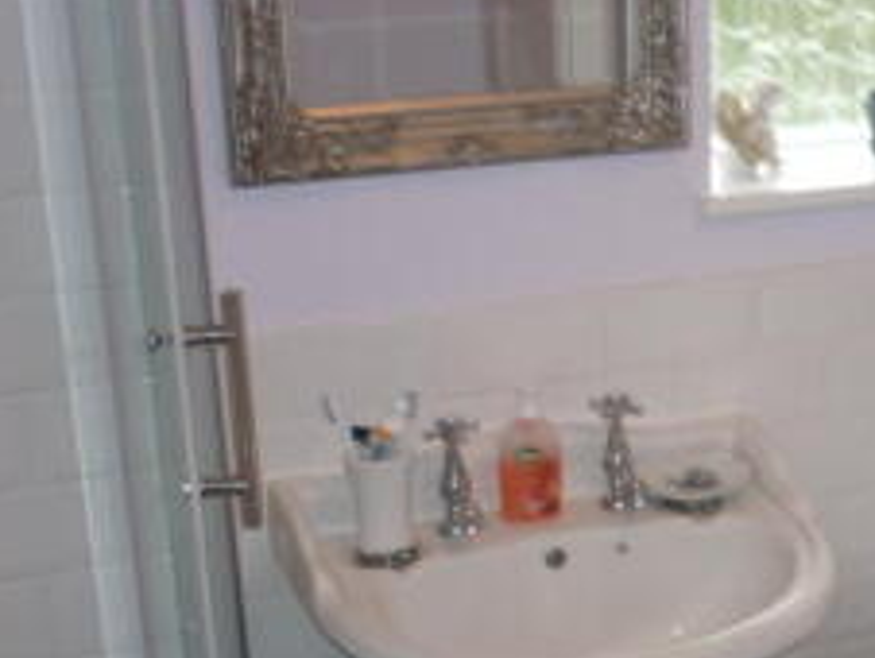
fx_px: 2151
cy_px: 644
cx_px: 776
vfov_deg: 17.0
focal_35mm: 85
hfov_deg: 22.5
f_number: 2.8
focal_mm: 5.5
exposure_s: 1/30
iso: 100
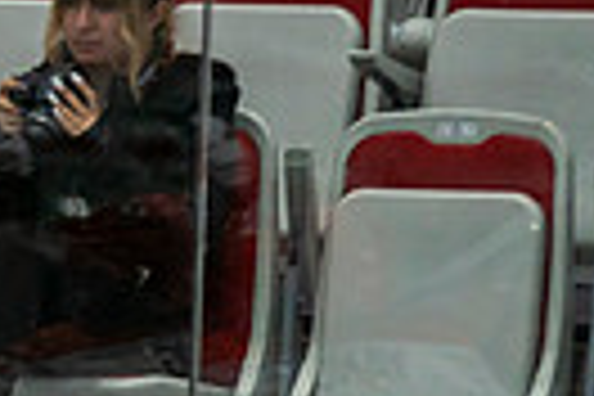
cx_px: -328
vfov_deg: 1.2
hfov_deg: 1.8
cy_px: 744
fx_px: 18875
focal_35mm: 1144
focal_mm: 200
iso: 1250
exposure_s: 1/640
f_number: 2.8
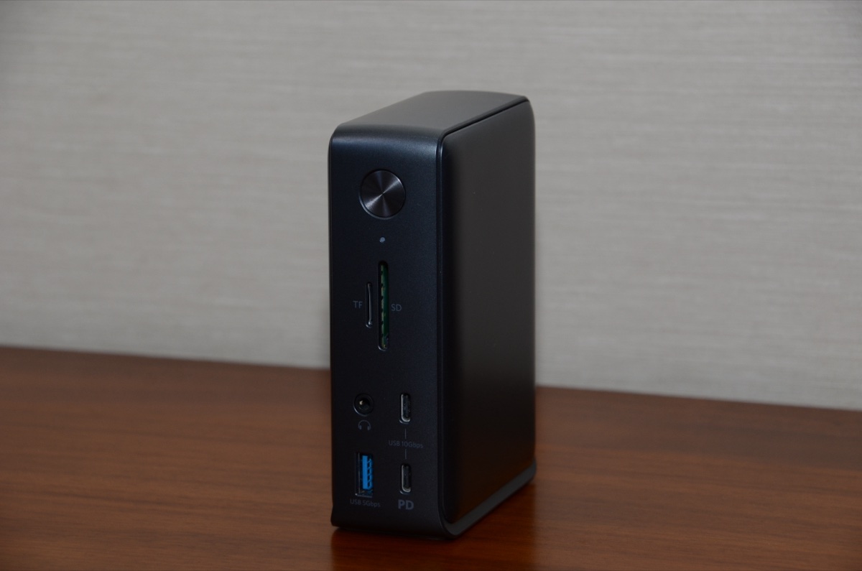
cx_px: 431
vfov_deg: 10.1
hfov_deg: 15.2
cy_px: 286
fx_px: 3226
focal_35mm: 135
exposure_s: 1/125
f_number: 8
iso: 400
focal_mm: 90
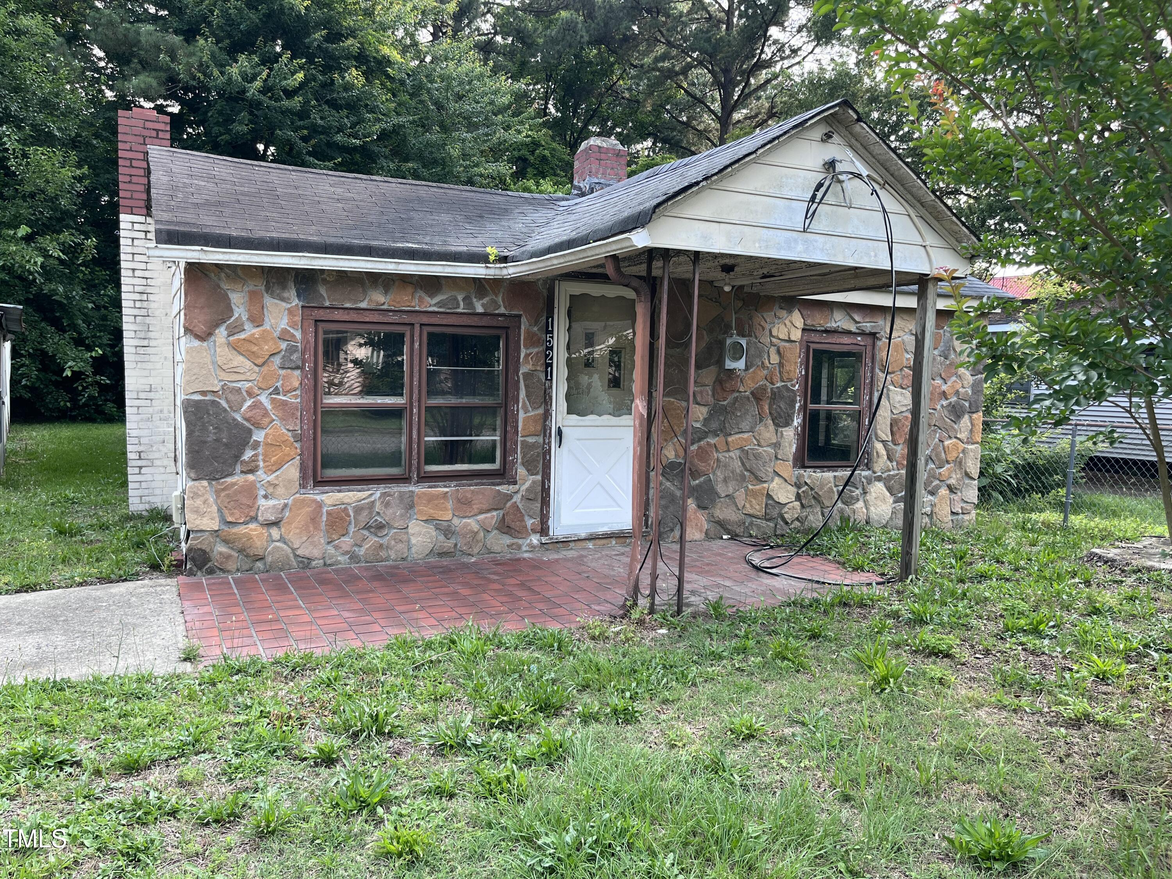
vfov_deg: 53.1
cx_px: 586
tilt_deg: -4.2
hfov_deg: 67.3
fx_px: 880
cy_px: 440
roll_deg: -1.3
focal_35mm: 26
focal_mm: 5.1
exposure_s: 1/363
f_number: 1.6
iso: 50
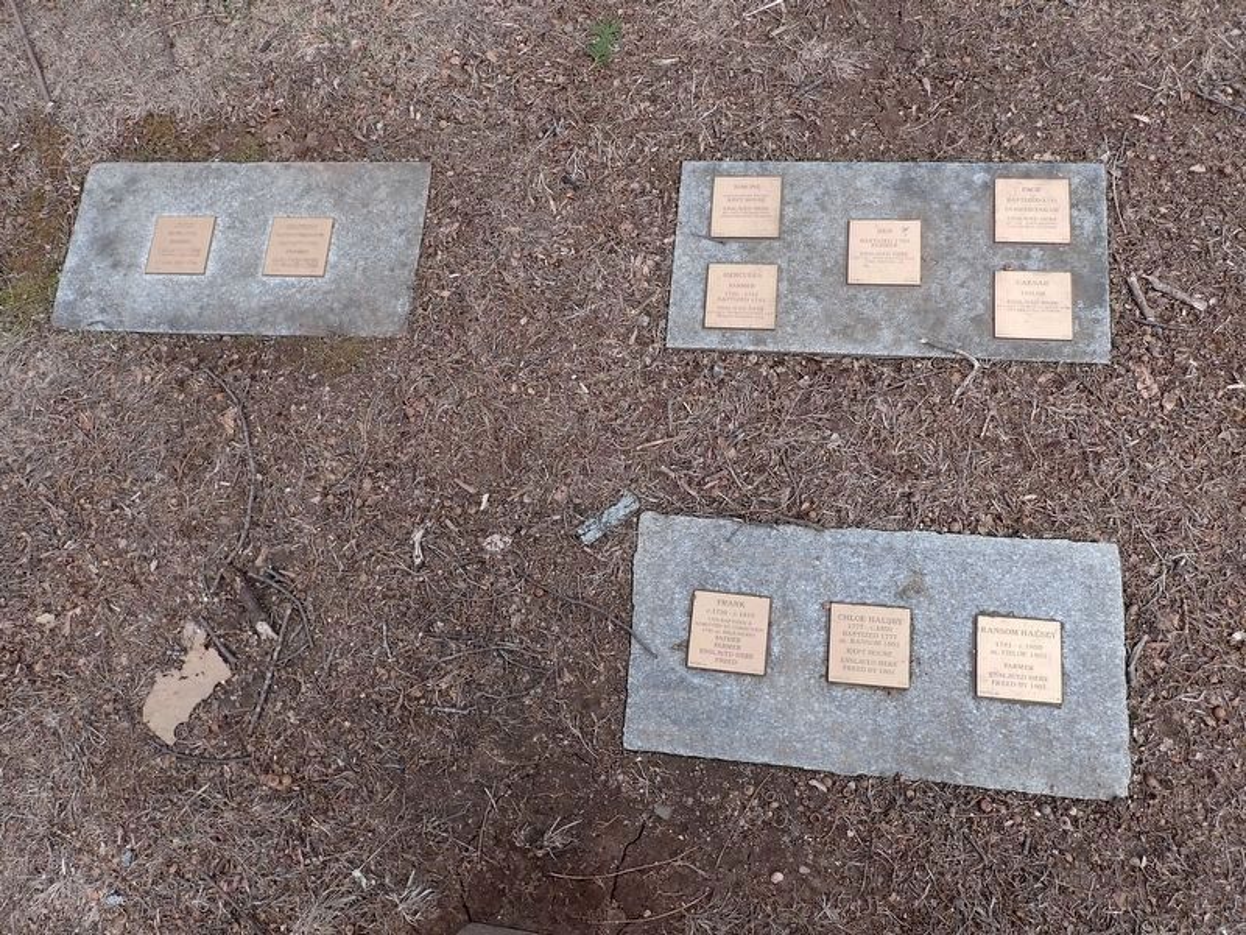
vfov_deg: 54.9
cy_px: 468
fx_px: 900
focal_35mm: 25
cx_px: 623
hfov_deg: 69.4
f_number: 2.8
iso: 100
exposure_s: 1/320
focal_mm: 4.5
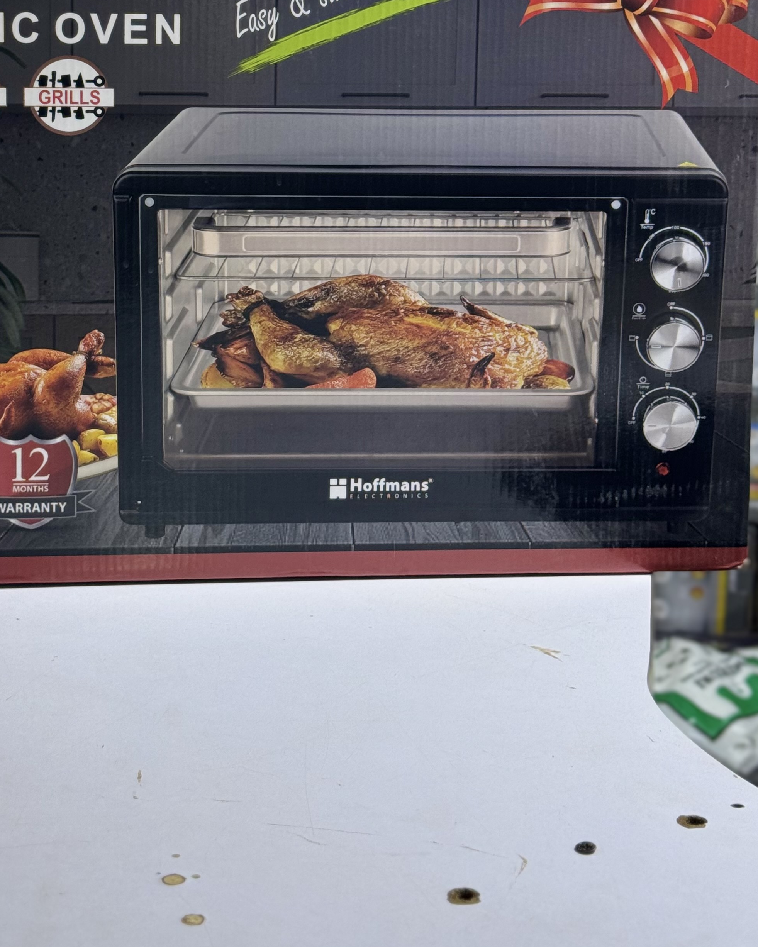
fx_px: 2159
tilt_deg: -5.8
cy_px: 180
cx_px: 266
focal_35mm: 77
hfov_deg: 19.9
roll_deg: -3.2
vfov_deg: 24.3
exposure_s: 1/100
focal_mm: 6.76
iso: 64
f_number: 1.78
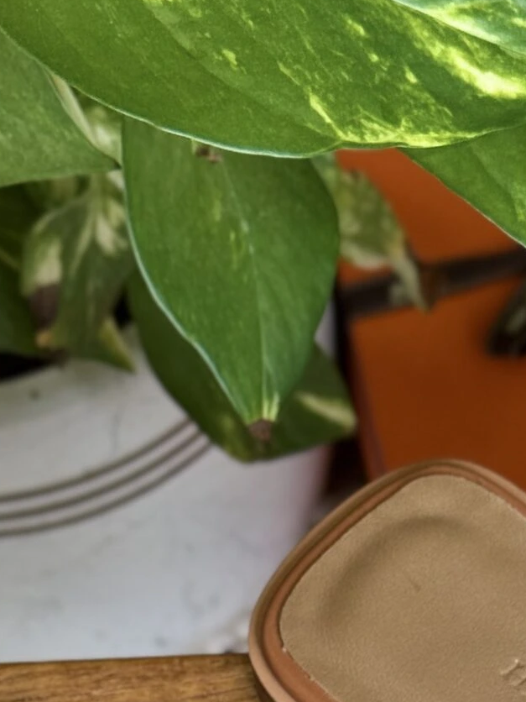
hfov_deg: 10.0
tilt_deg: -74.9
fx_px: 2978
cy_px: 975
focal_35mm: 147
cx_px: 591
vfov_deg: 12.9
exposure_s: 1/120
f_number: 1.78
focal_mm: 6.76
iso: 100
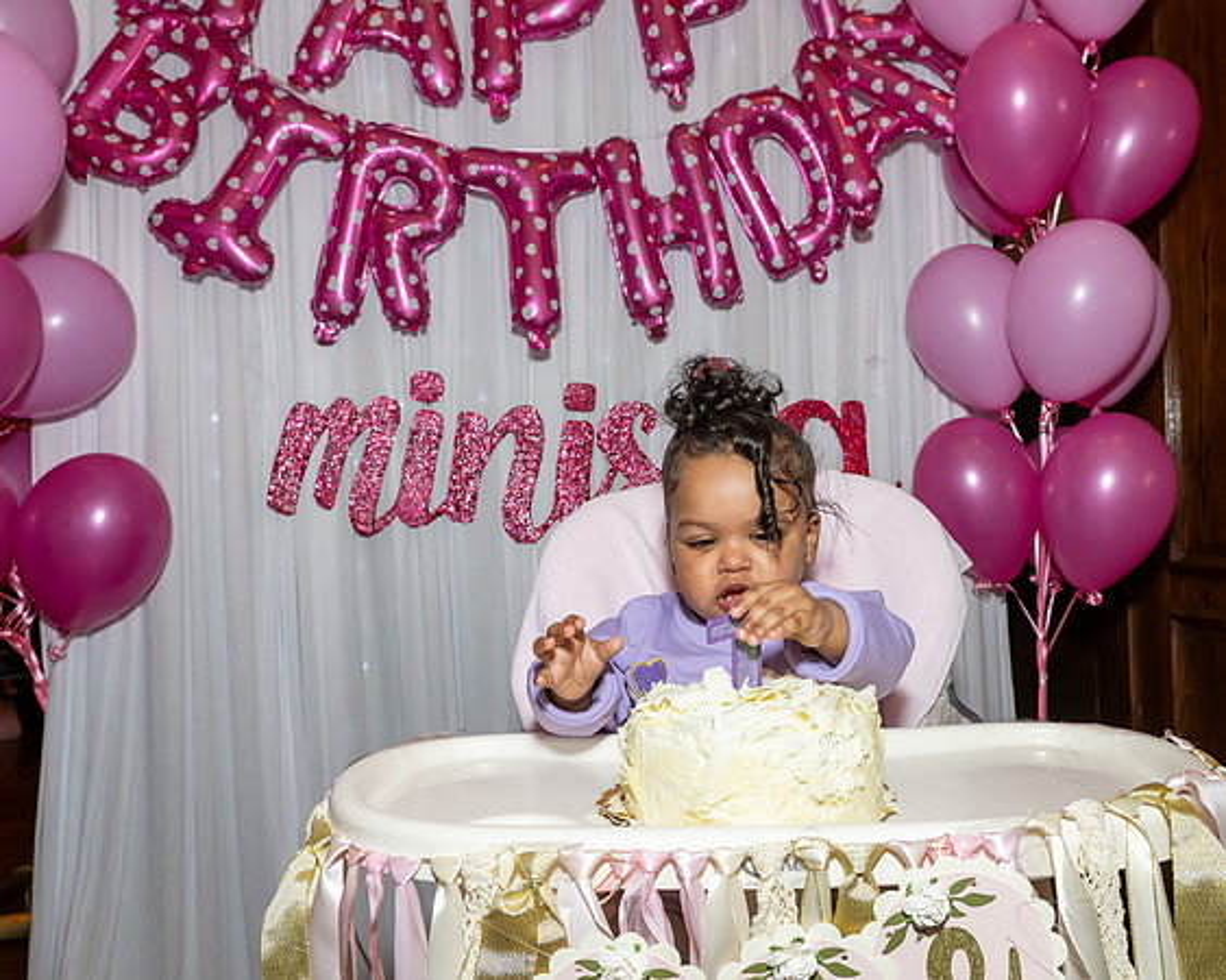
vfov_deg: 47.9
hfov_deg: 57.8
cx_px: 717
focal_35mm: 30
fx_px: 1103
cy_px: 490
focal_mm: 18
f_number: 7.1
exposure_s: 1/250
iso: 640
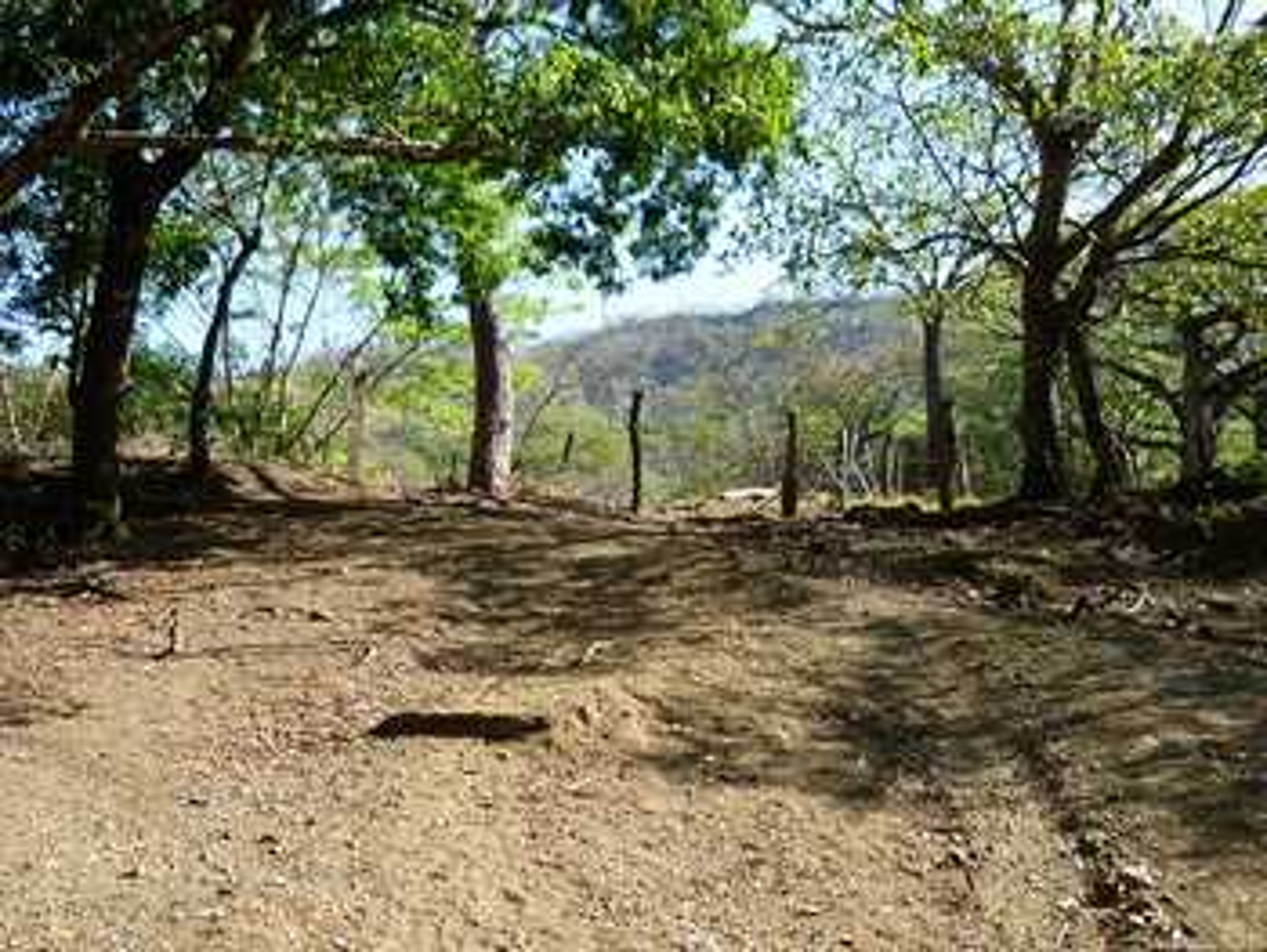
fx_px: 1355
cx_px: 634
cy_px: 476
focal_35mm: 37
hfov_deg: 50.1
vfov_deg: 38.7
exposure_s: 1/400
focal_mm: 5.5
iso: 80
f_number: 2.8
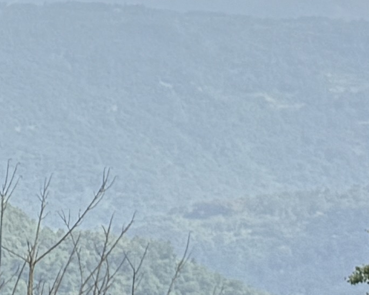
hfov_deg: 7.6
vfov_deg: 7.9
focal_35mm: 196
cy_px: 274
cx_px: -986
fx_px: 2140
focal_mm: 6.76
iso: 80
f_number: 1.78
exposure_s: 1/2604
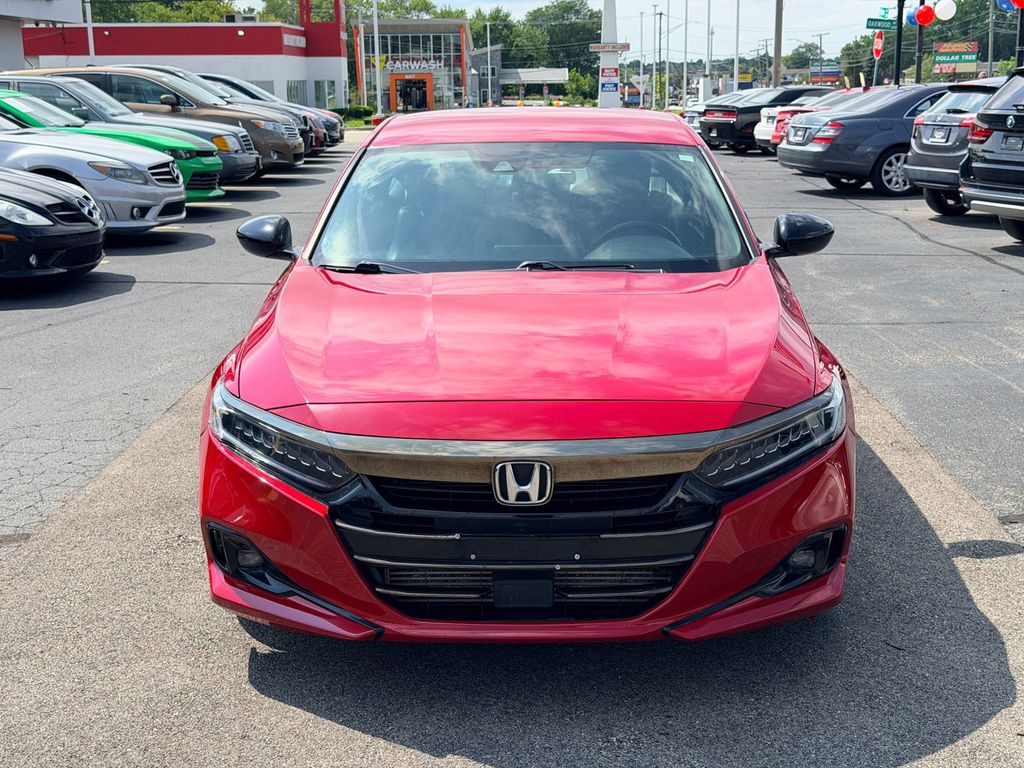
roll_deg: +0.7
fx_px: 1420
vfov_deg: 30.3
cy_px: 384
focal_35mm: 48
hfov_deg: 39.7
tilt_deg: -11.9
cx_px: 512
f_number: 1.78
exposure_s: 1/3891
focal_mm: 6.76
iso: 64
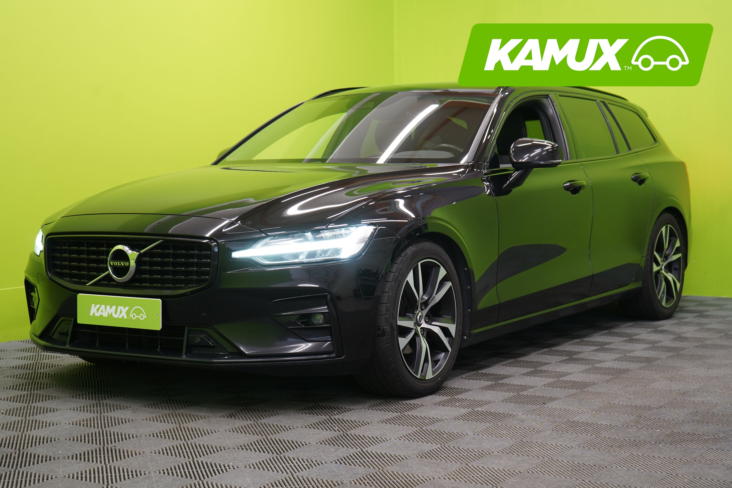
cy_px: 244
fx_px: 1240
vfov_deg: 22.3
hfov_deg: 32.9
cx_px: 366
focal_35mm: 61
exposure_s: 1/25
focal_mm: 61
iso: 400
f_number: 5.6
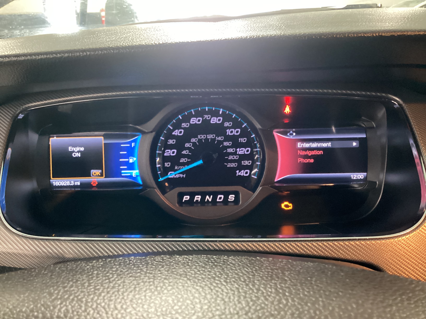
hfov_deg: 58.4
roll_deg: +0.5
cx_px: 213
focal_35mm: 31
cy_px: 160
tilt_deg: -22.3
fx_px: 381
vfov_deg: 45.4
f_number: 2.4
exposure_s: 1/25
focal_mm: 3.3
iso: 500
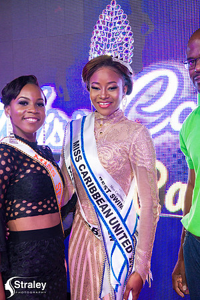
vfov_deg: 39.6
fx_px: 417
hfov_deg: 27.0
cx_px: 100
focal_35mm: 50
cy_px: 150
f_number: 5
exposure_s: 1/160
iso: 4000
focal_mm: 50
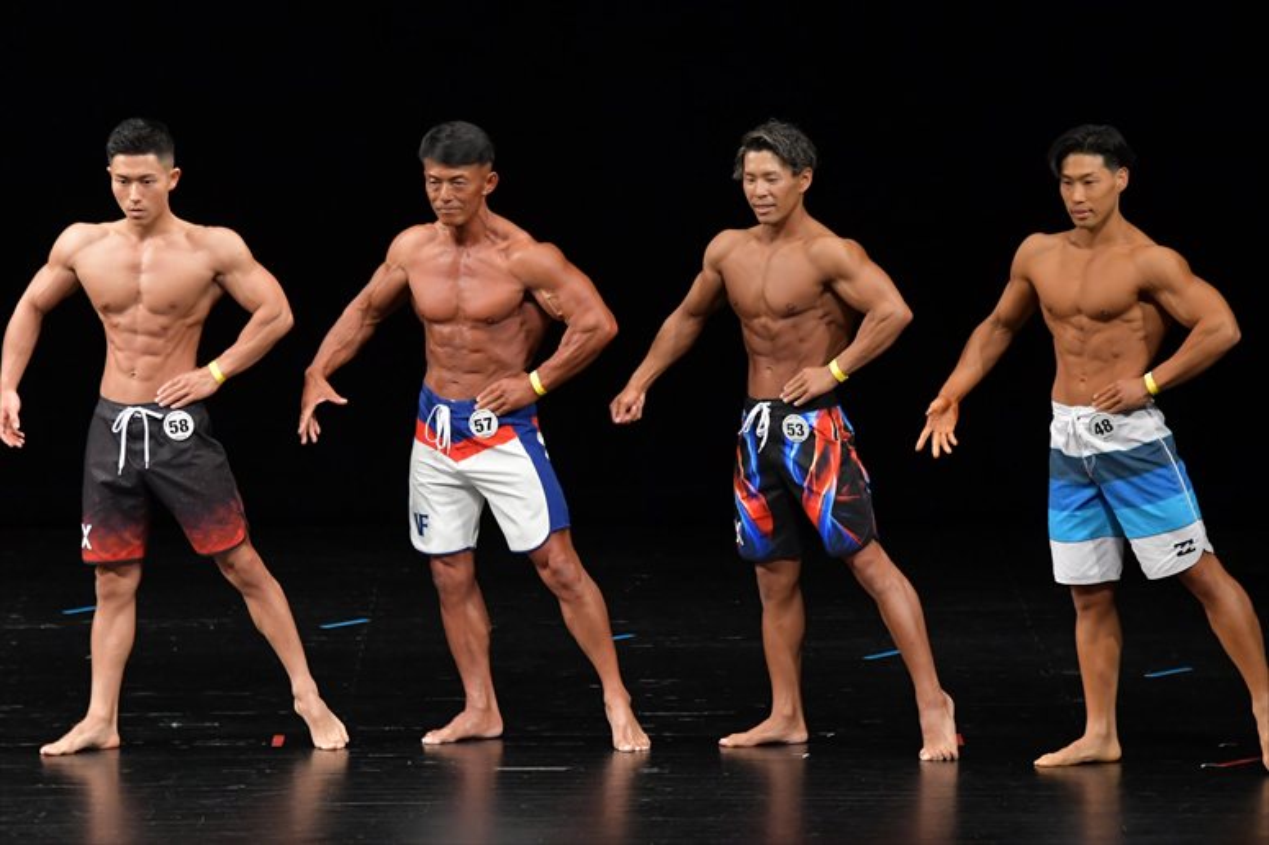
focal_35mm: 255
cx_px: 634
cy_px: 422
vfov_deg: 5.4
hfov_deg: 8.1
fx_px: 8984
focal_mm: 170
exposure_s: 1/400
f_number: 5.6
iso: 3200
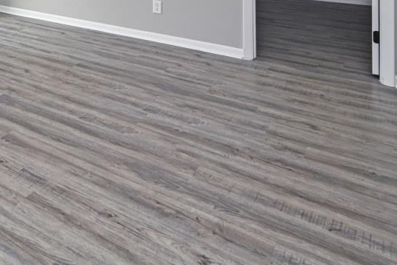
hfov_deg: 40.2
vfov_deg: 28.0
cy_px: -85
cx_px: -38
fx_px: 430
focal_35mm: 39
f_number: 5.6
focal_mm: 14
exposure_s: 1/125
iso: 200
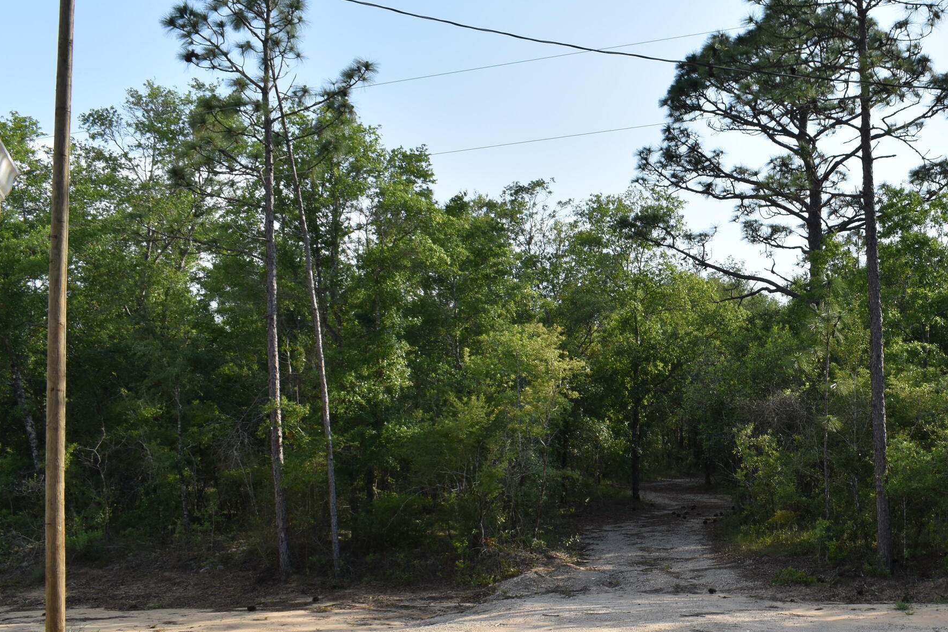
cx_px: 790
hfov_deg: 35.5
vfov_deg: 25.0
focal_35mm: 54
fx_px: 1418
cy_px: 409
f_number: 10
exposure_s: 1/200
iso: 100
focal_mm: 21
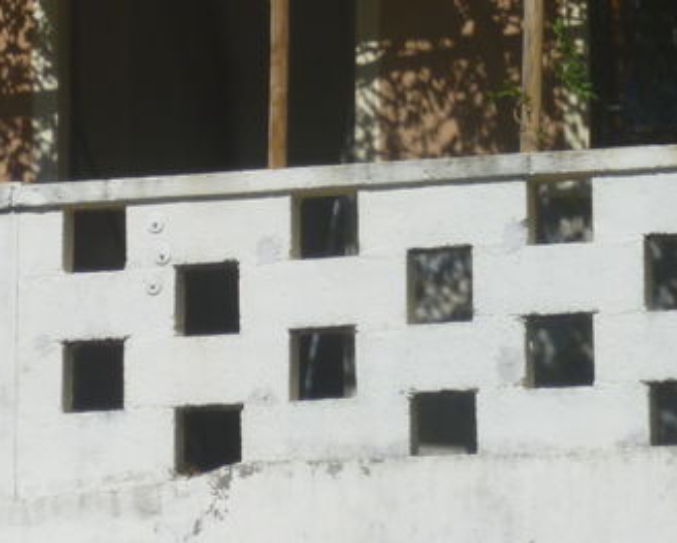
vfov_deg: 4.8
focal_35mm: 318
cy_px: -239
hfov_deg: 6.1
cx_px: 171
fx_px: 6377
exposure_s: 1/800
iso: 100
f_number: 5.4
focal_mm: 19.1
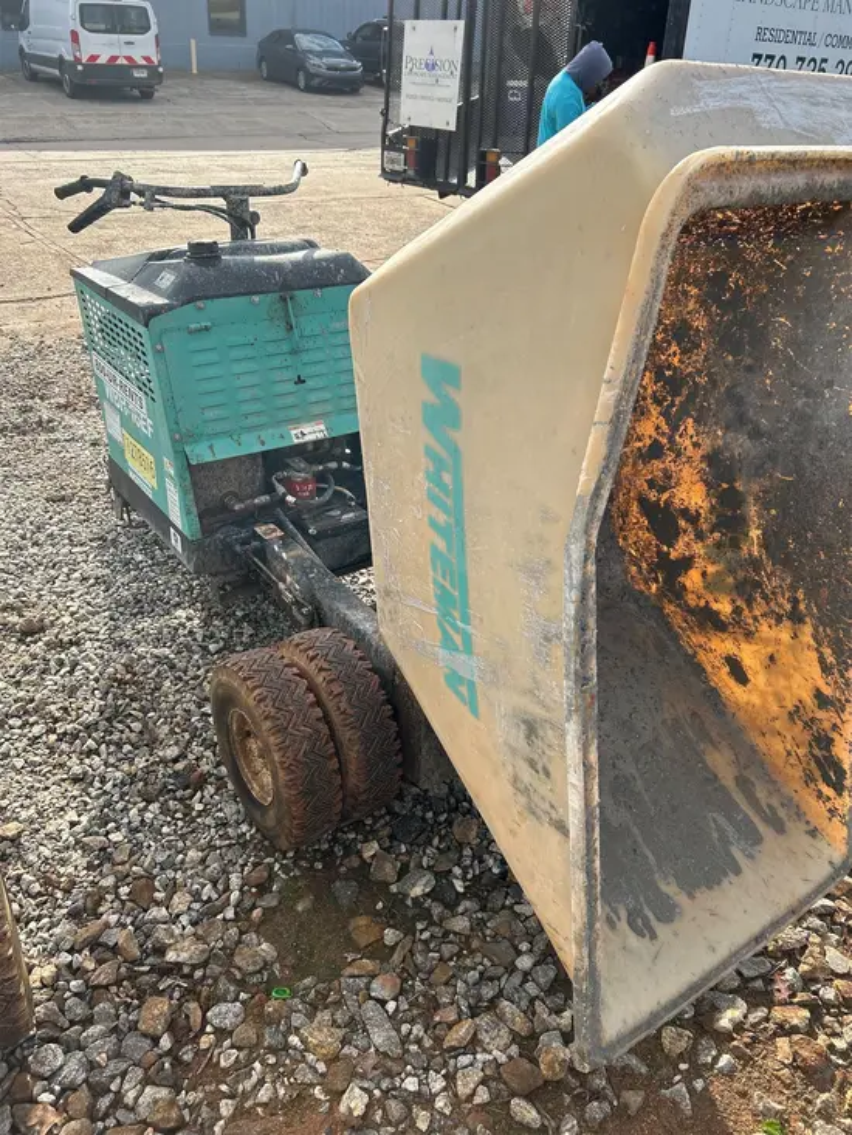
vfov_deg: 67.3
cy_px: 568
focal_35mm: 26
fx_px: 853
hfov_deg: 53.1
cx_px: 426
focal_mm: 5.7
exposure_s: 1/1751
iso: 50
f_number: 1.5
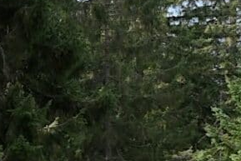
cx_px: 376
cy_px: 86
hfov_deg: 13.8
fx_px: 924
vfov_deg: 10.0
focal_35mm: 138
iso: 140
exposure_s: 1/250
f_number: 5.6
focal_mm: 39
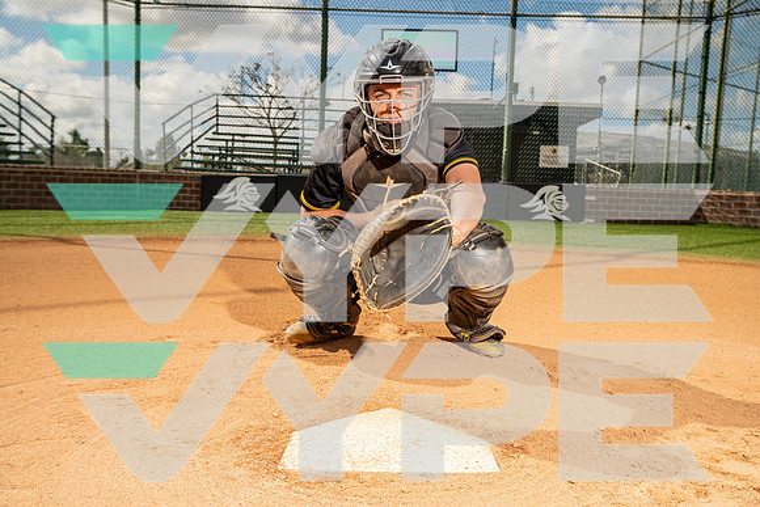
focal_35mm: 34
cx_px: 380
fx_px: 718
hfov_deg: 55.8
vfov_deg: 38.9
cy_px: 254
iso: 100
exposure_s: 1/250
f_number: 5.6
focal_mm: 34
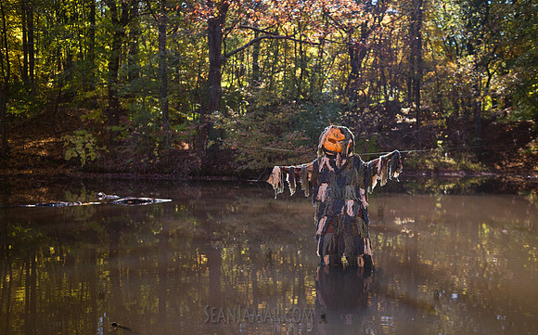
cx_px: 277
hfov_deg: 53.1
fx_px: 538
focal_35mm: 37
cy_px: 184
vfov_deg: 34.6
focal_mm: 35
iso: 500
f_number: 5
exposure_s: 1/400
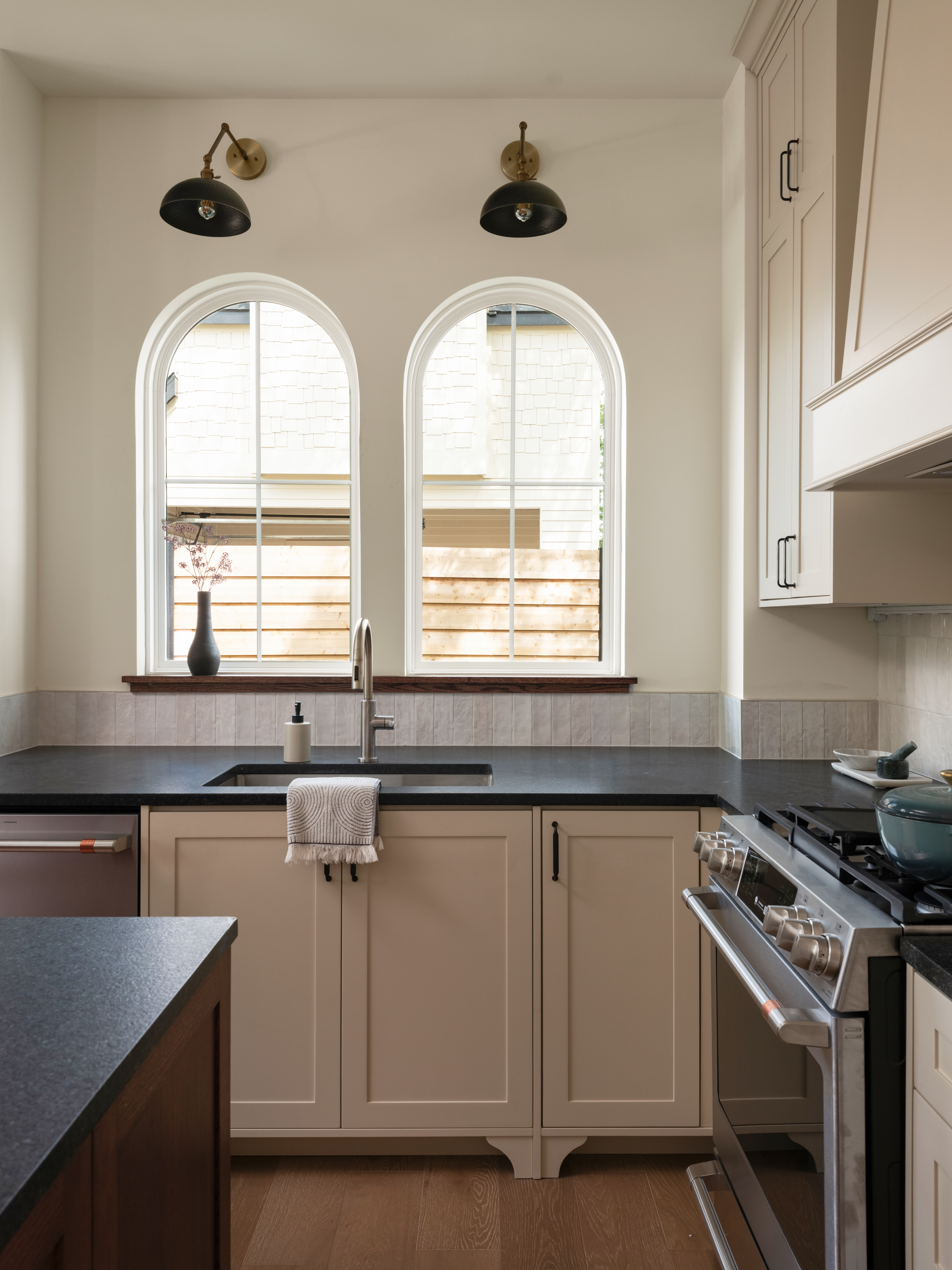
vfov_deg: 67.3
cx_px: 476
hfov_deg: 53.1
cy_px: 635
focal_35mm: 26
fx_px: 953
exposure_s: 1/4
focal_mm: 33.1
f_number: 11
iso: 500
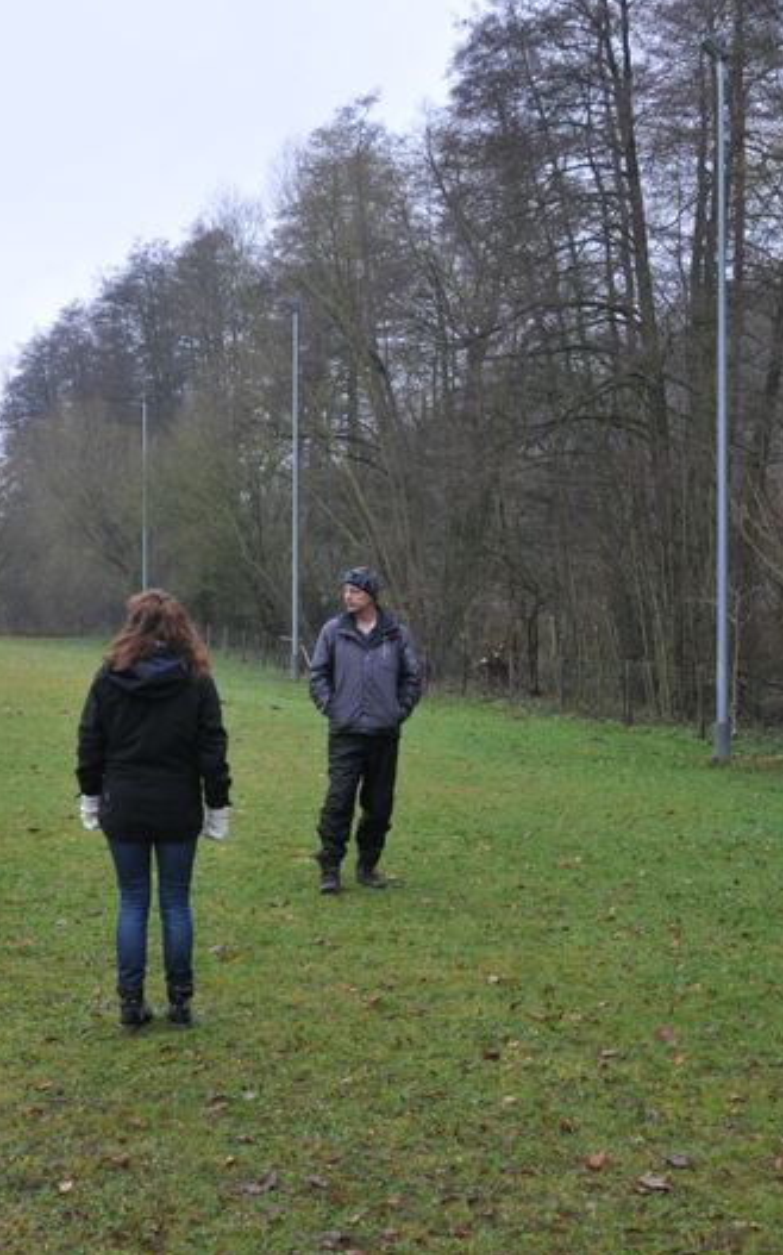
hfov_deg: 25.2
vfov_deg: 39.6
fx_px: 1743
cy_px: 626
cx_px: 293
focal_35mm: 51
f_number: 5.6
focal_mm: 22
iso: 400
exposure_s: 1/250
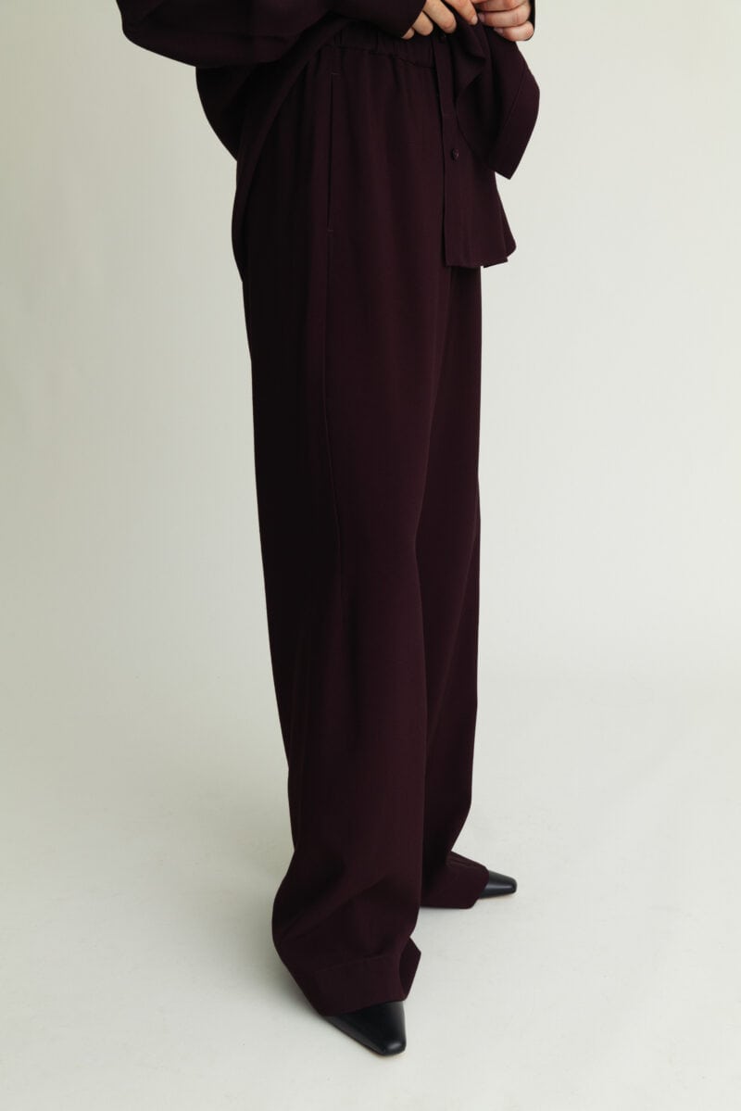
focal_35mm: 44
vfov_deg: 44.5
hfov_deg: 30.5
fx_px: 1358
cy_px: 556
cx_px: 370
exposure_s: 1/200
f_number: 8
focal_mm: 44
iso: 200
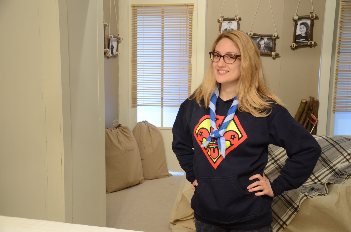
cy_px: 116
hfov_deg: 43.7
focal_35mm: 45
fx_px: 438
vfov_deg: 29.7
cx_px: 176
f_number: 4.2
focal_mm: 30
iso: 400
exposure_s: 1/25
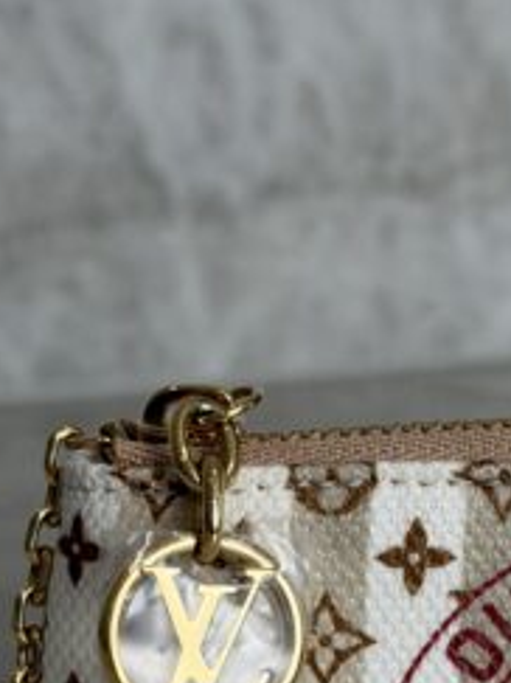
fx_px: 3113
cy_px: 756
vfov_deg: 12.3
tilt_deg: -17.6
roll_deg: -1.5
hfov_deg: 9.3
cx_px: 573
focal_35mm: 158
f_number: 1.78
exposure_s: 1/160
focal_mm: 6.76
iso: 64
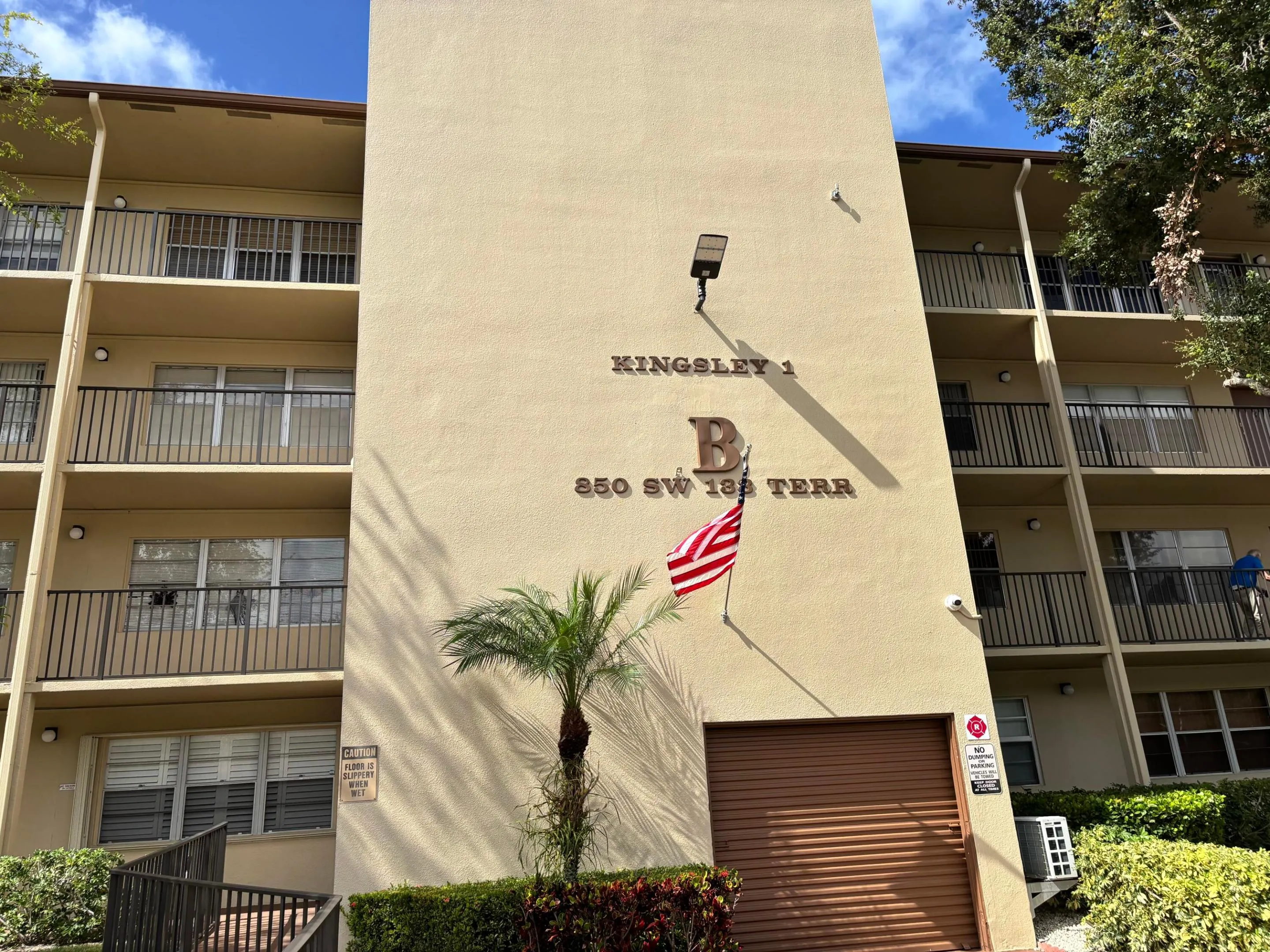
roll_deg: +3.8
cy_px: 476
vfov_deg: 53.1
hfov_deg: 67.3
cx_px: 635
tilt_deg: +19.5
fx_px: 954
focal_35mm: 26
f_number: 1.6
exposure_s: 1/3106
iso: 50
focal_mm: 5.96
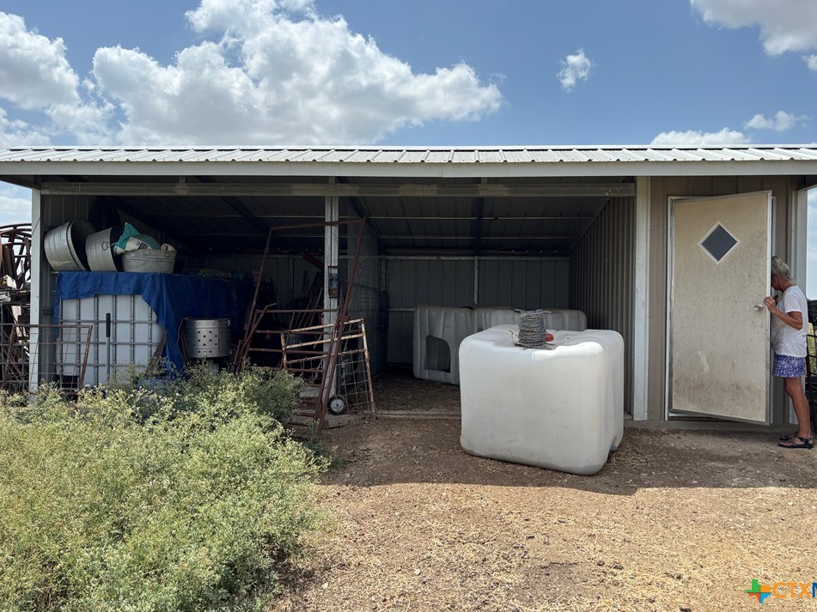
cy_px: 292
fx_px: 661
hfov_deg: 63.4
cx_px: 430
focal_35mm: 28
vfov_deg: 49.7
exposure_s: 1/3788
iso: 50
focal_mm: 5.96
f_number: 1.6
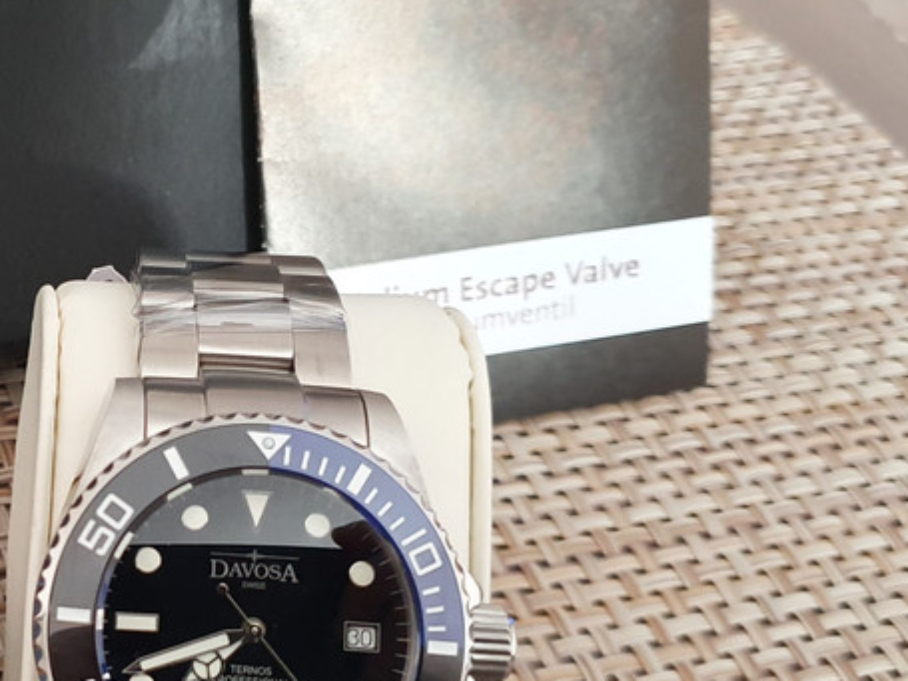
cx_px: 7
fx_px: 1600
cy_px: 387
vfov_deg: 24.0
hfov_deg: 29.6
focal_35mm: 61
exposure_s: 1/50
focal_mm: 4.32
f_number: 1.5
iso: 400
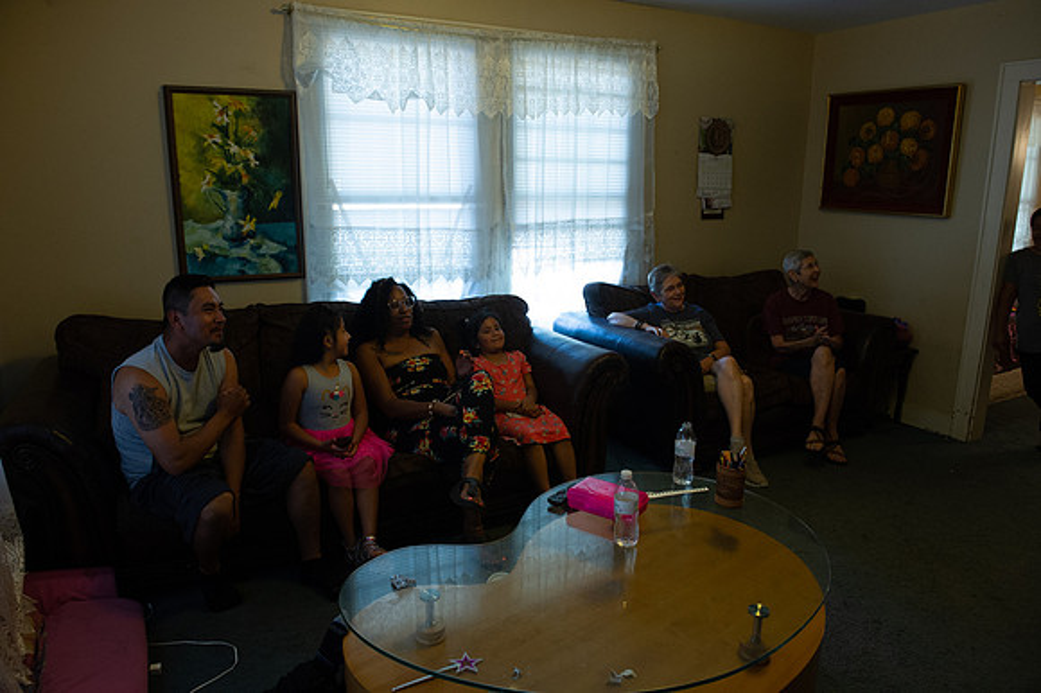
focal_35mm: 24
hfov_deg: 73.8
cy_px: 346
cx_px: 520
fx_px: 694
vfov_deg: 53.1
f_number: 5.6
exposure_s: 1/40
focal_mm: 24
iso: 2500
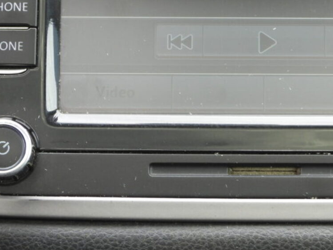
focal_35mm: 207
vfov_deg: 7.2
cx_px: 270
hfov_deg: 9.5
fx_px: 1991
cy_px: 13
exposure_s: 1/60
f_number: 3.5
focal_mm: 17.5
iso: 160
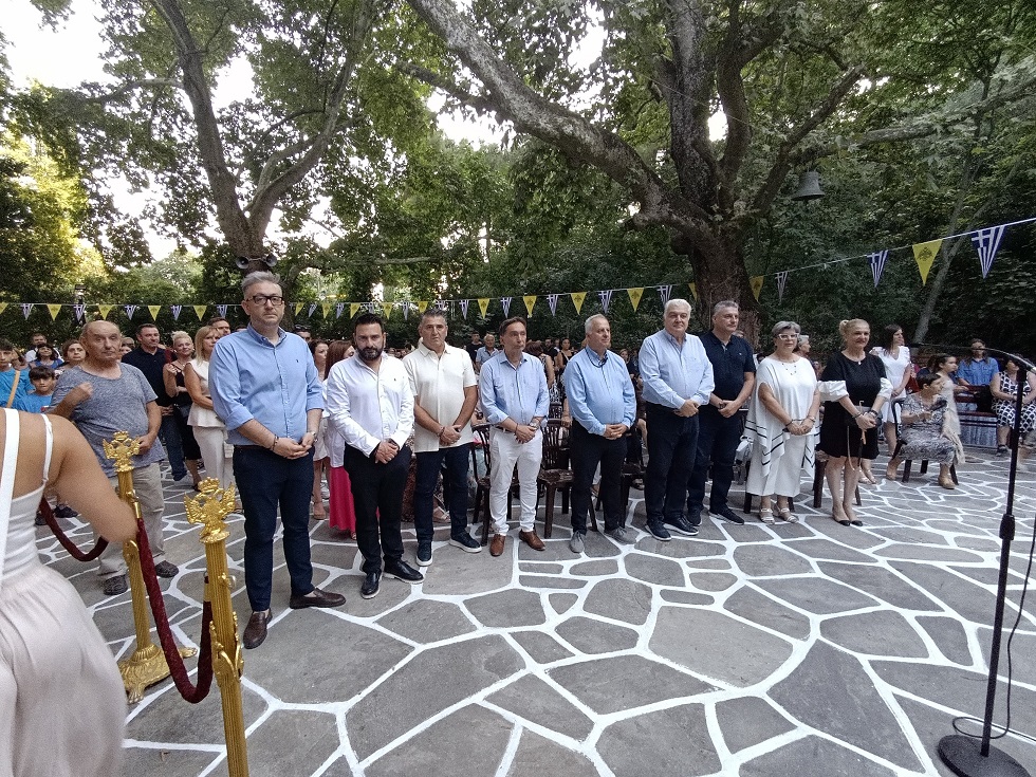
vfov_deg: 78.1
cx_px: 518
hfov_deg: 94.5
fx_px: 479
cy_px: 388
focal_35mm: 16
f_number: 2.2
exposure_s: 1/50
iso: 160
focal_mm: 1.65
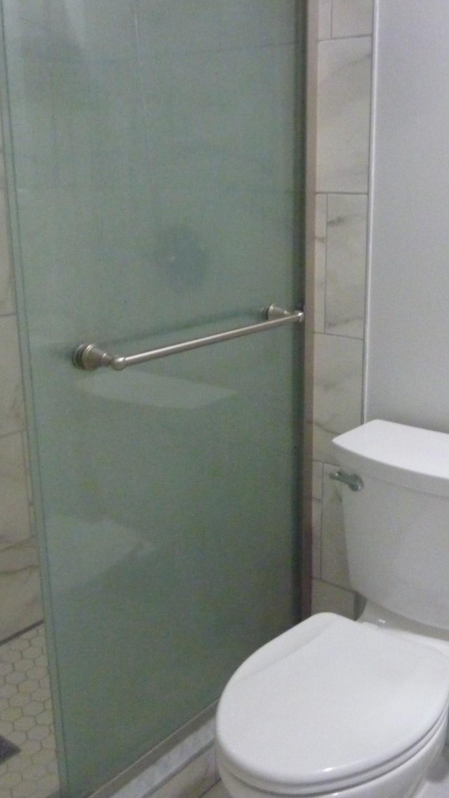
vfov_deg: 54.0
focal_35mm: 37
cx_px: 284
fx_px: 783
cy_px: 403
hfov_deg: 31.8
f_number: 3.3
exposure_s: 1/30
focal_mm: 4.1
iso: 800
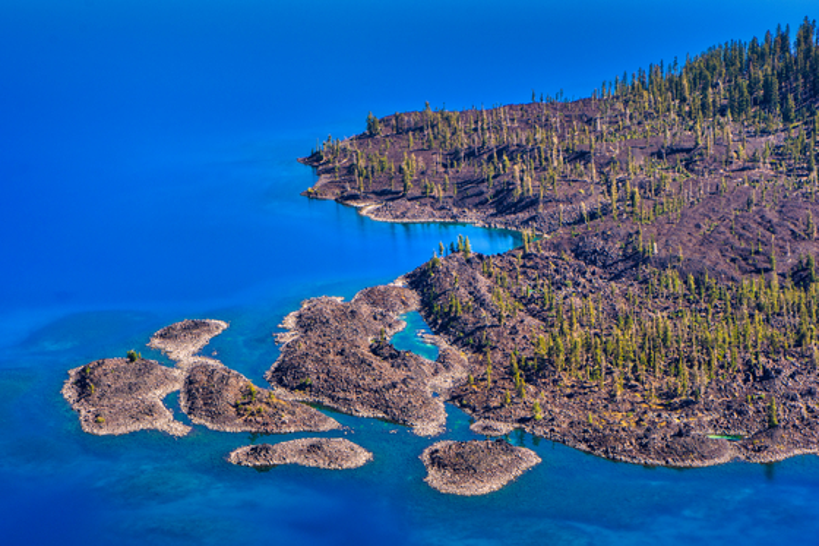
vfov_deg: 16.5
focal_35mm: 82
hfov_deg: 24.6
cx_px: 410
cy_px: 273
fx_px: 1876
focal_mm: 55
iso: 100
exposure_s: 1/100
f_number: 14
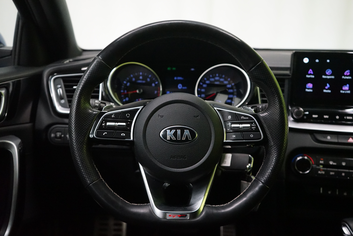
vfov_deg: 36.9
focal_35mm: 36
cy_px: 118
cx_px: 176
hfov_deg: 53.1
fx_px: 353
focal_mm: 36
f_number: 4
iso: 6400
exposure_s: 1/60
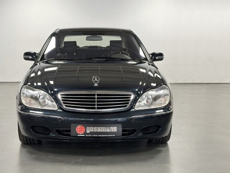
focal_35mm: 57
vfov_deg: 25.6
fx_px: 379
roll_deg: -0.6
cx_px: 103
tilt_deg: -9.9
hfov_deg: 33.8
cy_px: 97
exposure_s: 1/62
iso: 125
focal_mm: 6.86
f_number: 1.78
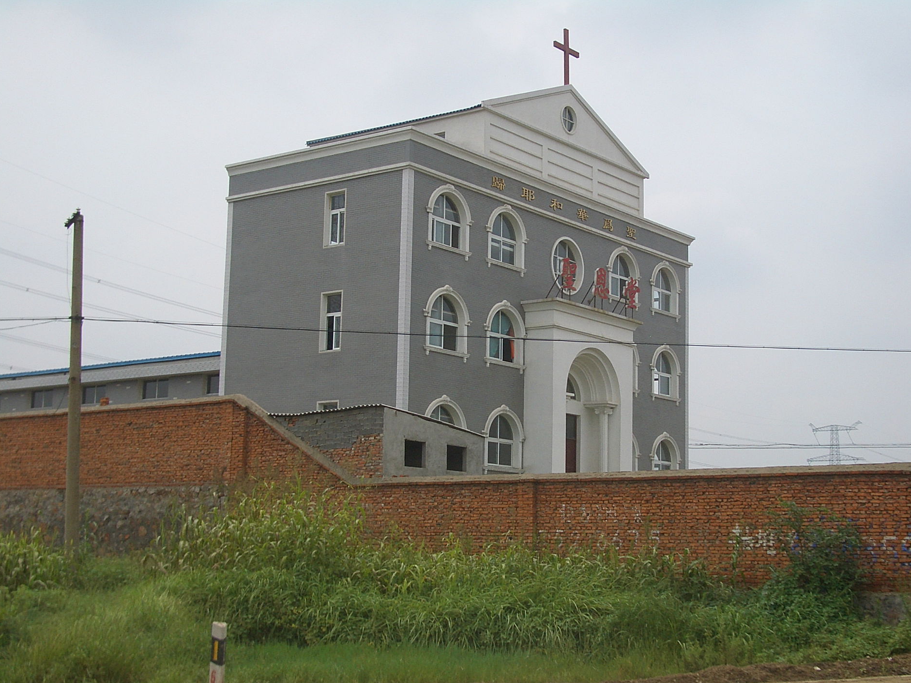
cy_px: 343
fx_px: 1316
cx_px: 459
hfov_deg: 38.2
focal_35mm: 50
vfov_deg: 29.1
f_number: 5
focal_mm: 8.2
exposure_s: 1/400
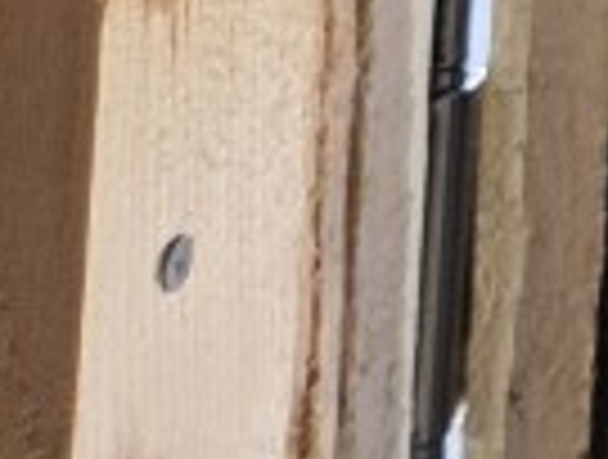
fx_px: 3064
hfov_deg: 8.5
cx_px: 2099
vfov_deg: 7.4
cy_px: -976
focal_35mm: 174
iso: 50
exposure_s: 1/359
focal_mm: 5.4
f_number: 1.8
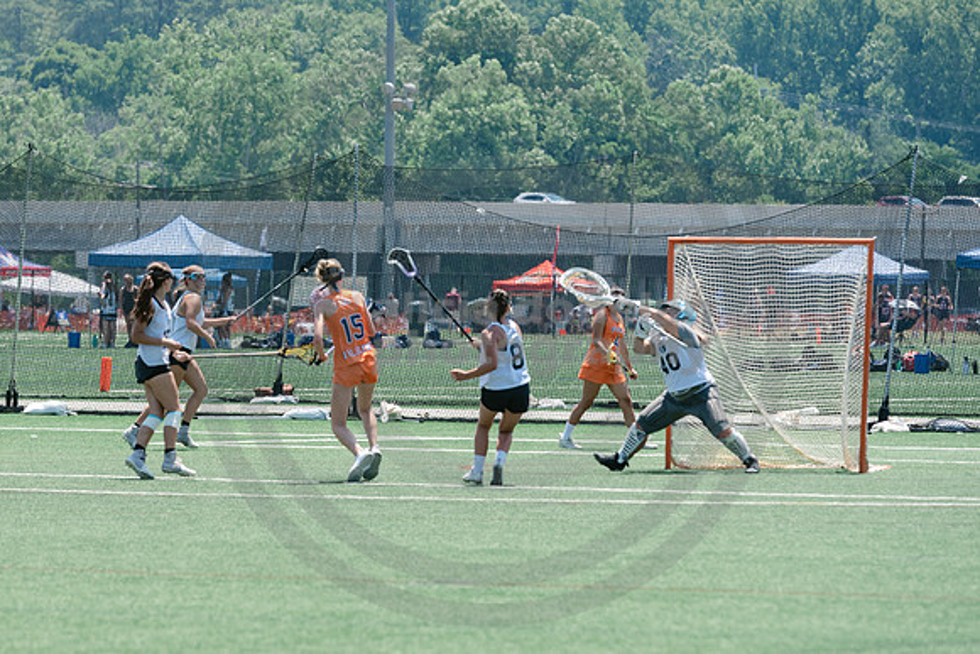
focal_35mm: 302
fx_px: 8233
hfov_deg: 6.8
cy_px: 327
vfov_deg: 4.5
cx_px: 259
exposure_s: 1/1600
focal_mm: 200
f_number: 5
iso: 400
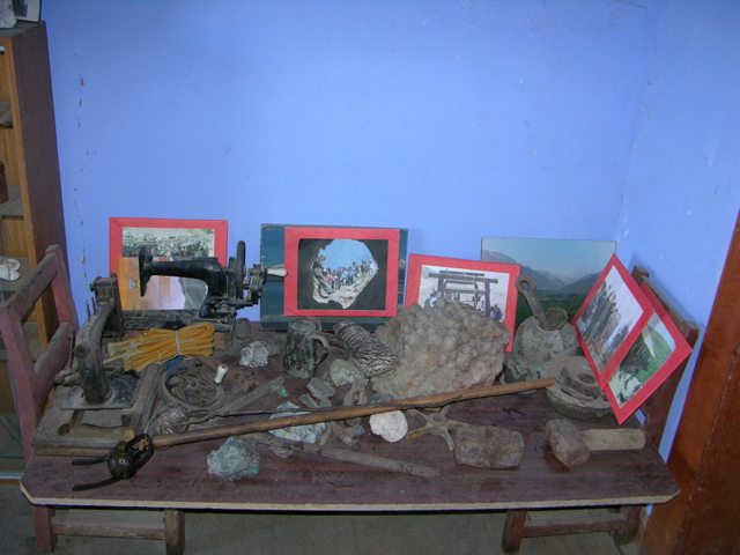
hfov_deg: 52.6
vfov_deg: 40.7
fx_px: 748
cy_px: 278
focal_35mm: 35
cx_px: 370
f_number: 2.8
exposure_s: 1/60.1
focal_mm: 8.9
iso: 200
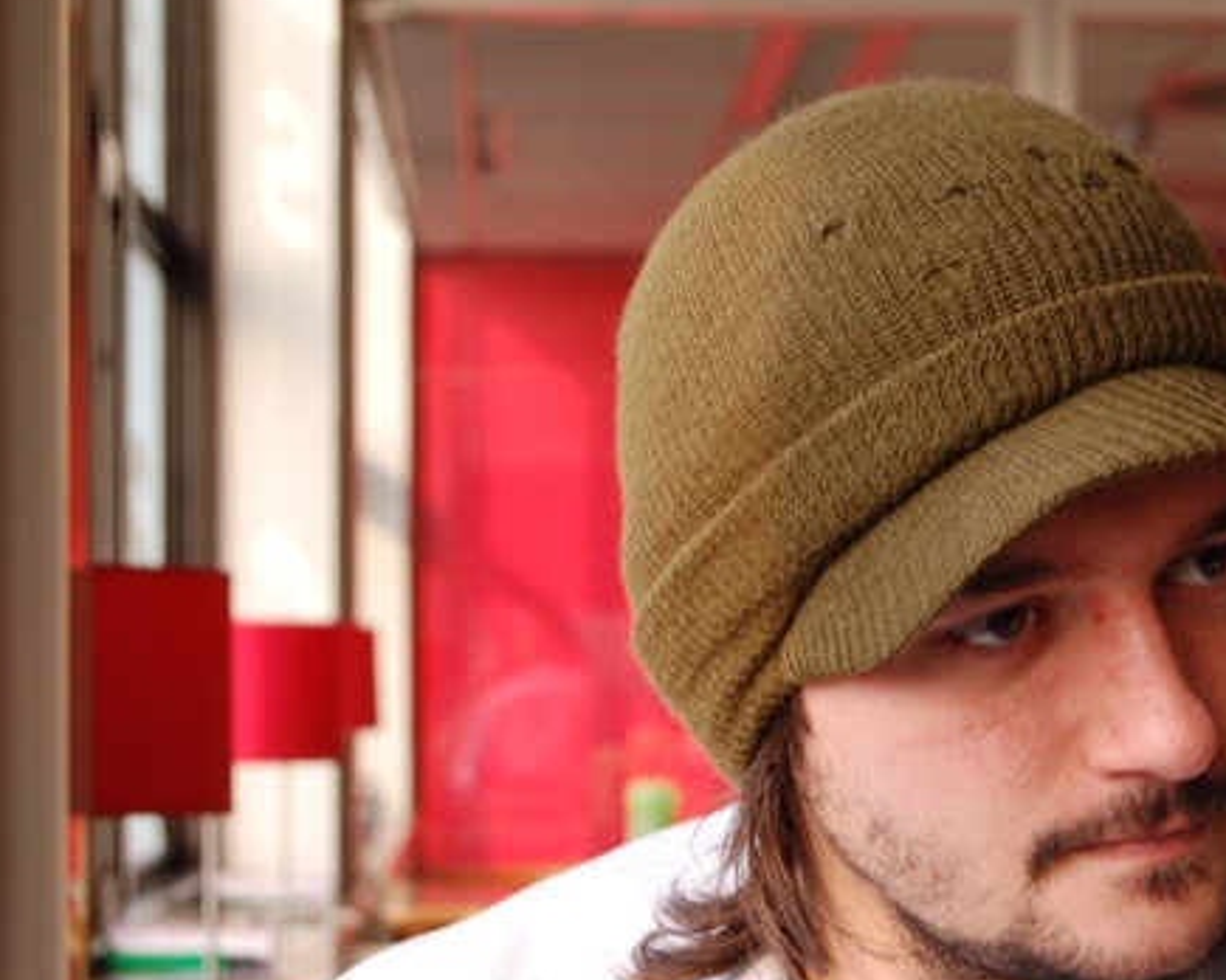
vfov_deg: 13.6
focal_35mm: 114
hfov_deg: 16.8
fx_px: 4125
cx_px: 896
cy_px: 531
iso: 800
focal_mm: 55
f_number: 6.3
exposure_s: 1/160
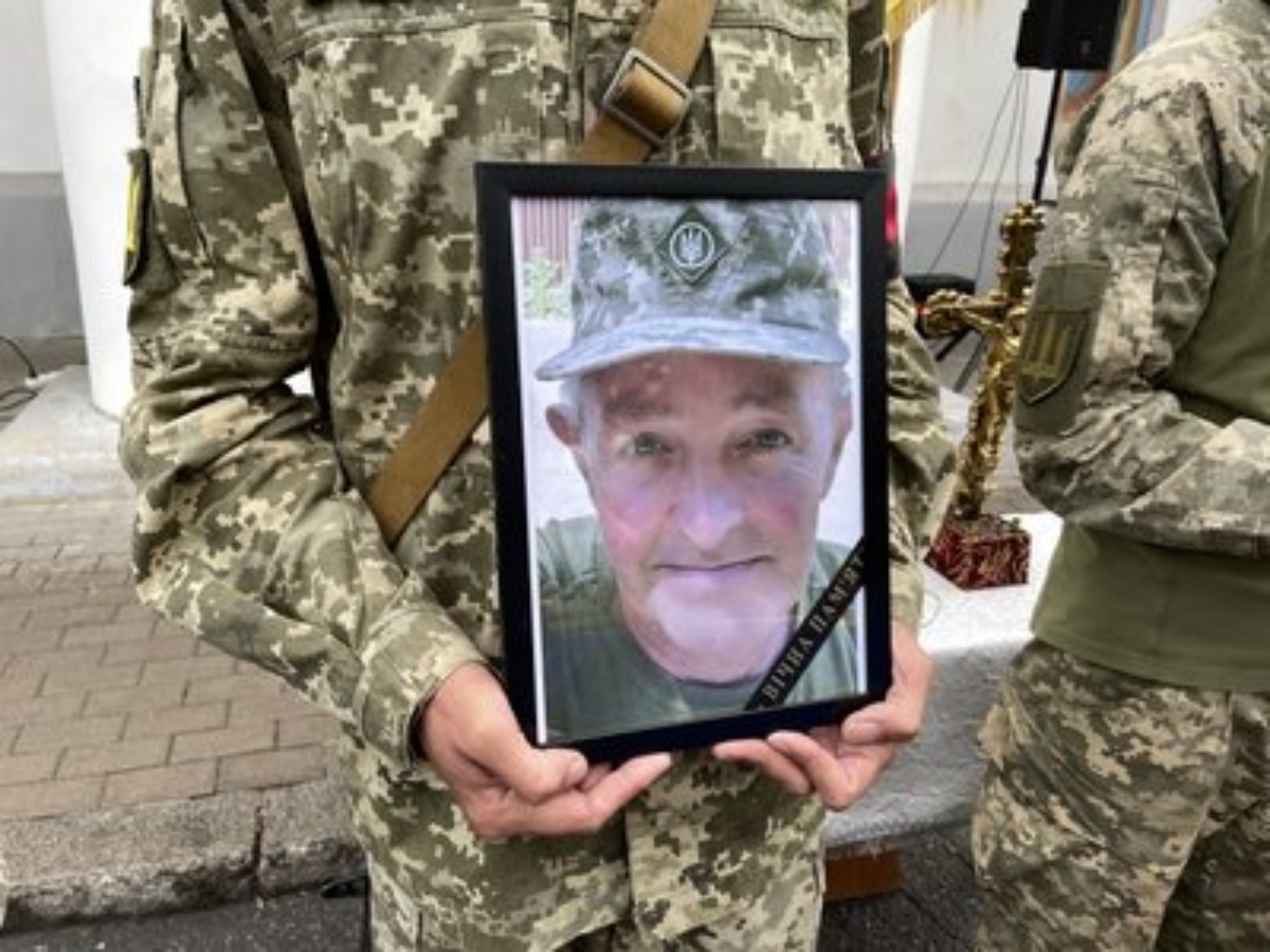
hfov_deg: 67.3
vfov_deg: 53.1
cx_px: 635
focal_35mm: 26
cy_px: 476
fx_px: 954
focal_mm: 4.2
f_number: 1.6
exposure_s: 1/419
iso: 32
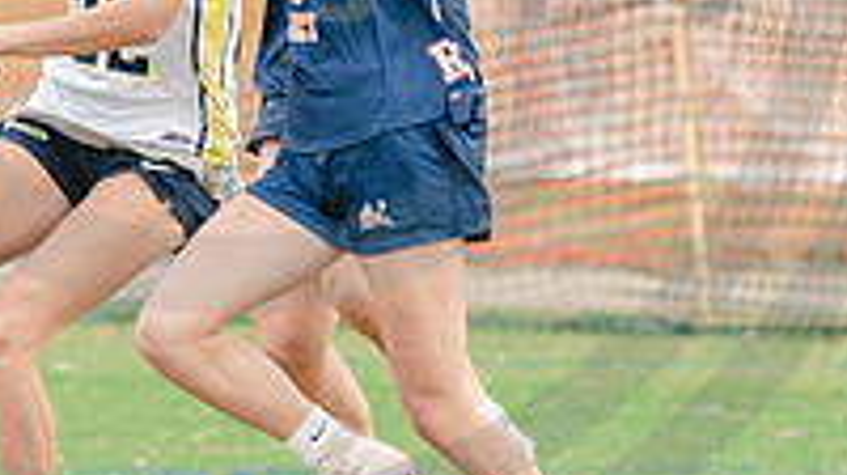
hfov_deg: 1.6
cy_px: -9
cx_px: 204
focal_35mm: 1332
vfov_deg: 0.9
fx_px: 29884
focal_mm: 200
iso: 360
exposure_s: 1/1250
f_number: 2.8
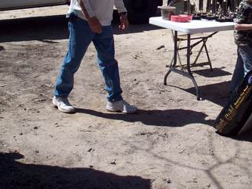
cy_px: 36
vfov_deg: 20.5
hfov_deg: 27.1
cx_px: 183
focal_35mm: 71
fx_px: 516
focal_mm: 6.2
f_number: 5.6
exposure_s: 1/492
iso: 80
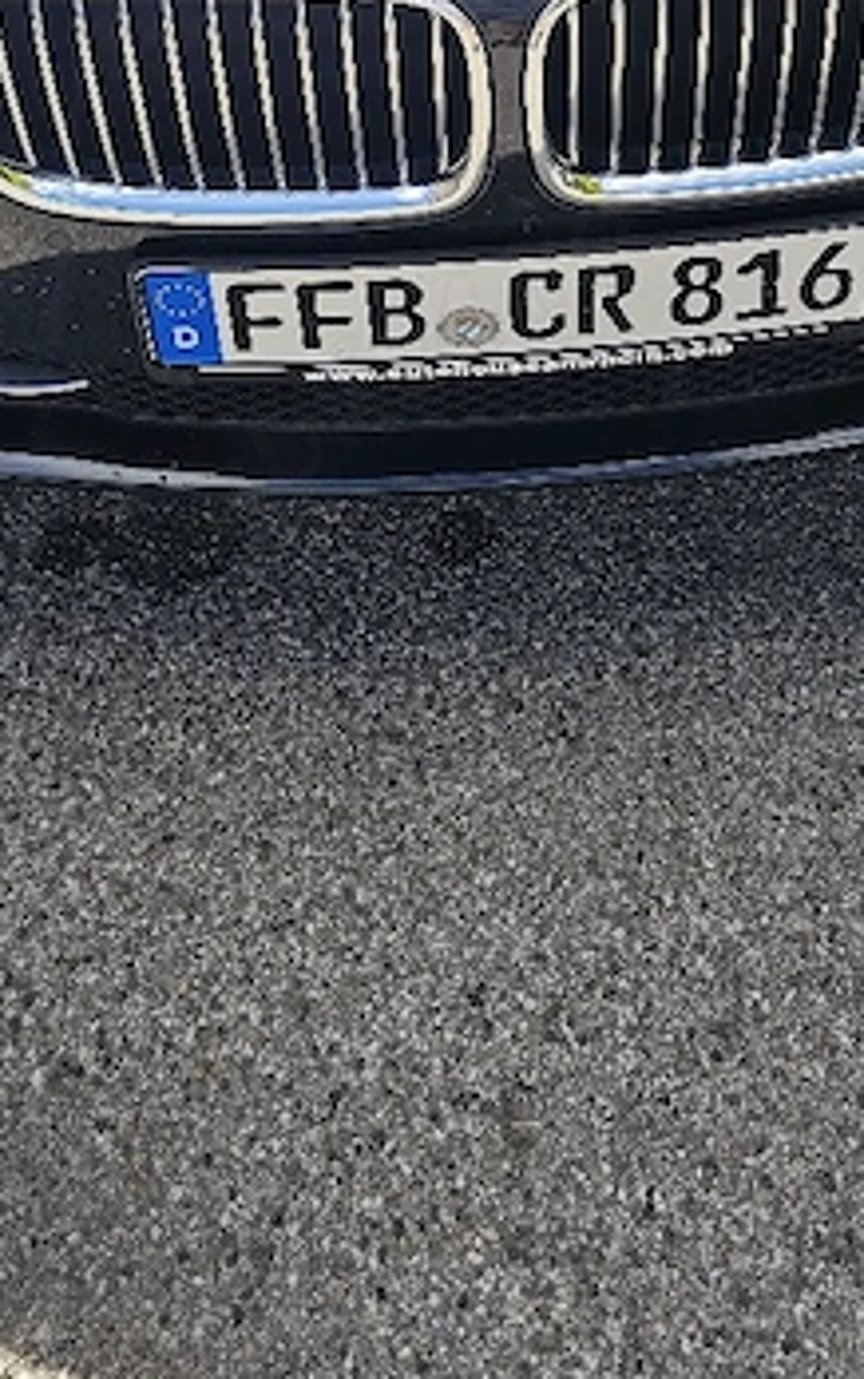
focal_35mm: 56
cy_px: -135
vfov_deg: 32.0
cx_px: 535
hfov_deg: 23.1
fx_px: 2106
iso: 10
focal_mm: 6.3
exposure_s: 1/256
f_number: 1.7
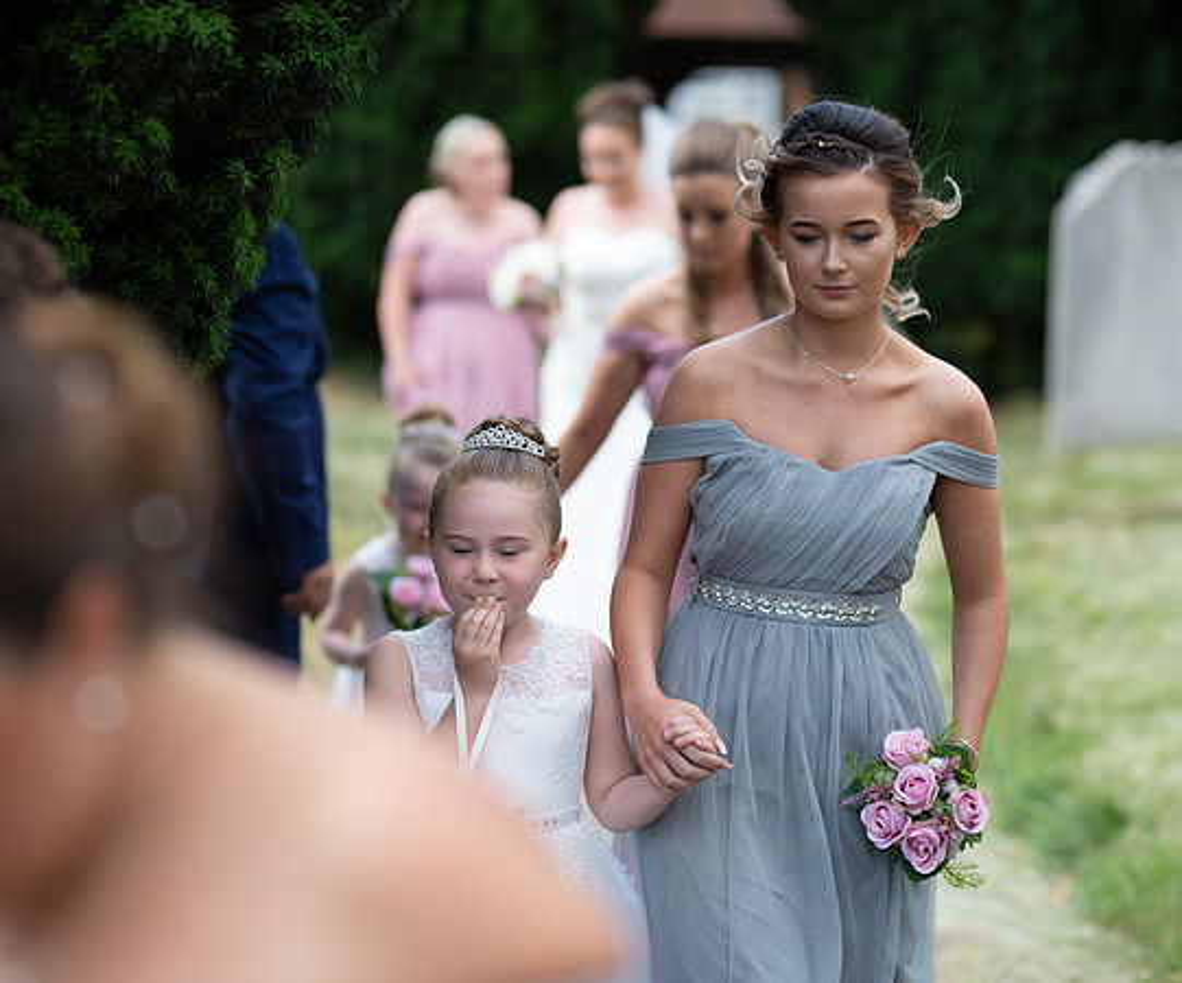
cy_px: 492
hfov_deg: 19.2
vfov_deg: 16.0
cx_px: 739
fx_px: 3487
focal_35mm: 98
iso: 100
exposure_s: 1/1600
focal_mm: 85
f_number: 2
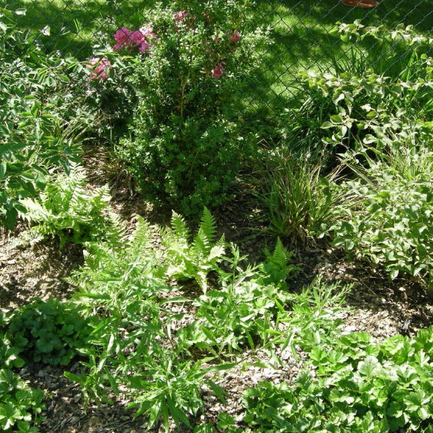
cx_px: 226
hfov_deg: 34.7
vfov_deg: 34.7
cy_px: 219
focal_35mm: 49
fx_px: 693
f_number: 4
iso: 64
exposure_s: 1/111
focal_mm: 8.5
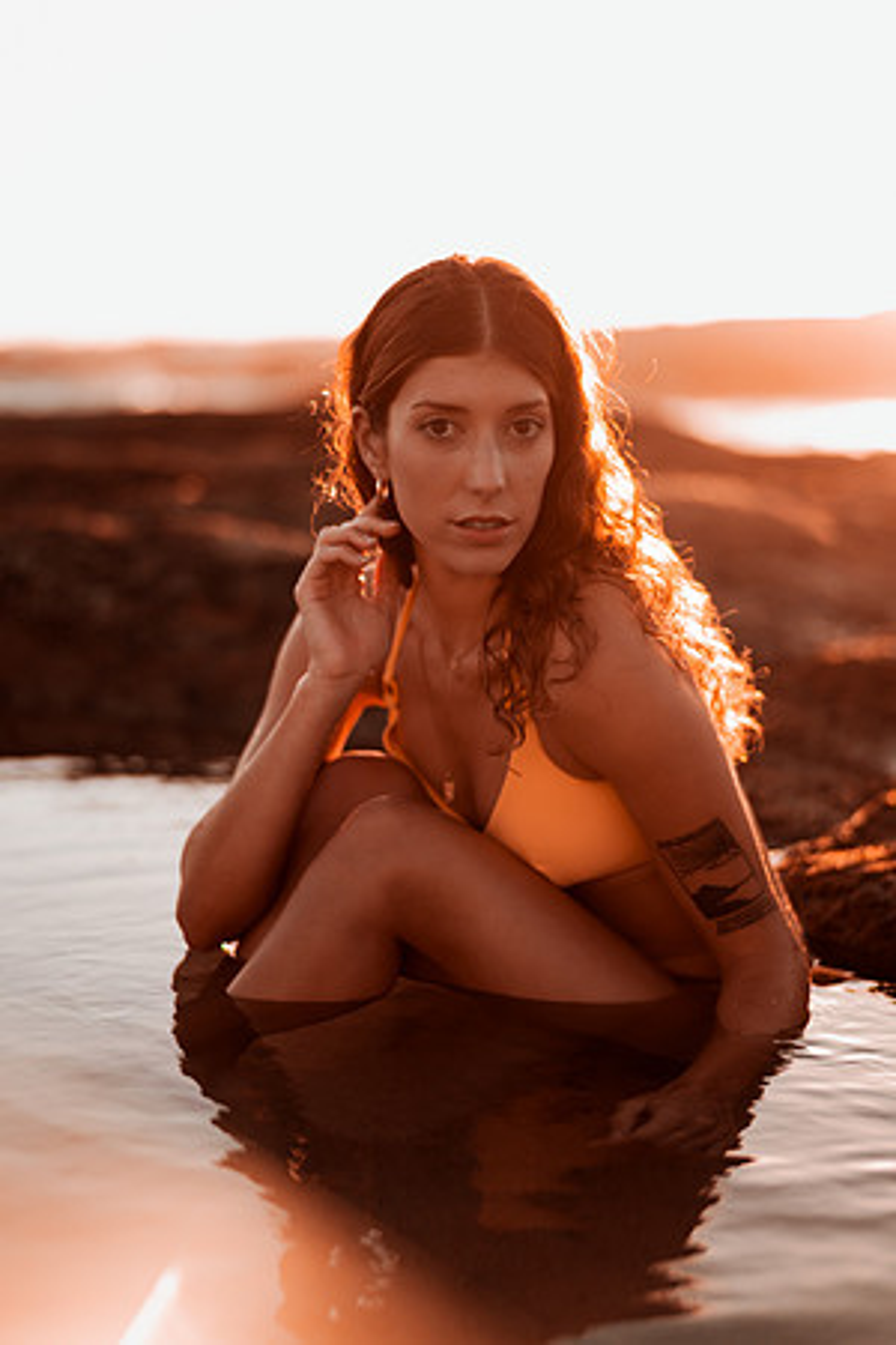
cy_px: 672
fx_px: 2165
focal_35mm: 58
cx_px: 448
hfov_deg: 23.4
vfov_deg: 34.5
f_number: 1.8
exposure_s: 1/1250
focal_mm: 58
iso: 50
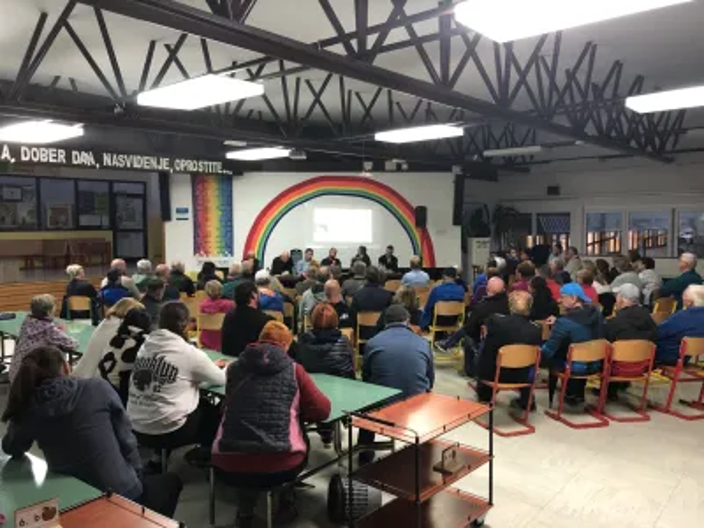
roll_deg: +2.3
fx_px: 569
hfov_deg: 63.4
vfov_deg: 49.7
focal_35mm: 28
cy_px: 264
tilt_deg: -3.3
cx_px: 352
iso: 100
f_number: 1.8
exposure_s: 1/9
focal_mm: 3.99
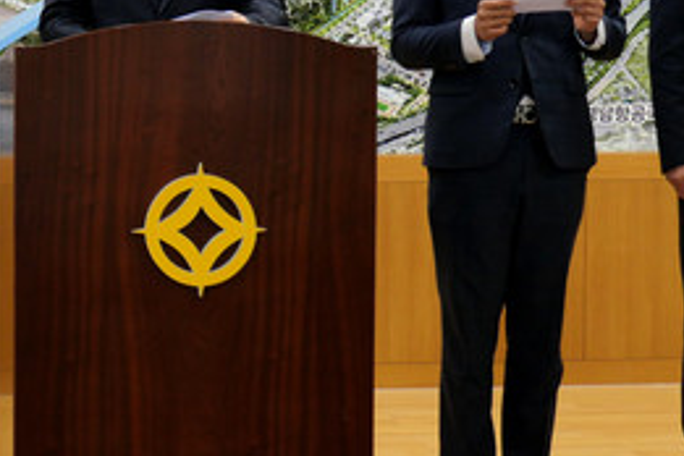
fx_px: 2337
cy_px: 45
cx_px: 34
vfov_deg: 11.1
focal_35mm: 123
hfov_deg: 16.4
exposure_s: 1/60
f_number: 2.8
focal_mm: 23
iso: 320
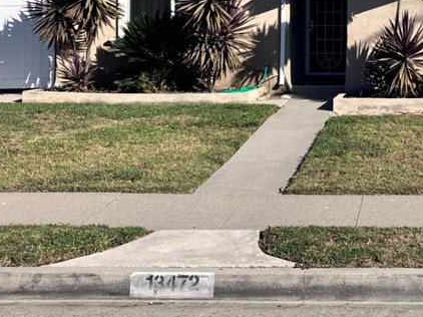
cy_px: 2
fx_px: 830
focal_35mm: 68
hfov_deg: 27.2
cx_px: 409
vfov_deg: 20.9
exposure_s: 1/2433
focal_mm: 3.99
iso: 32
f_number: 1.8
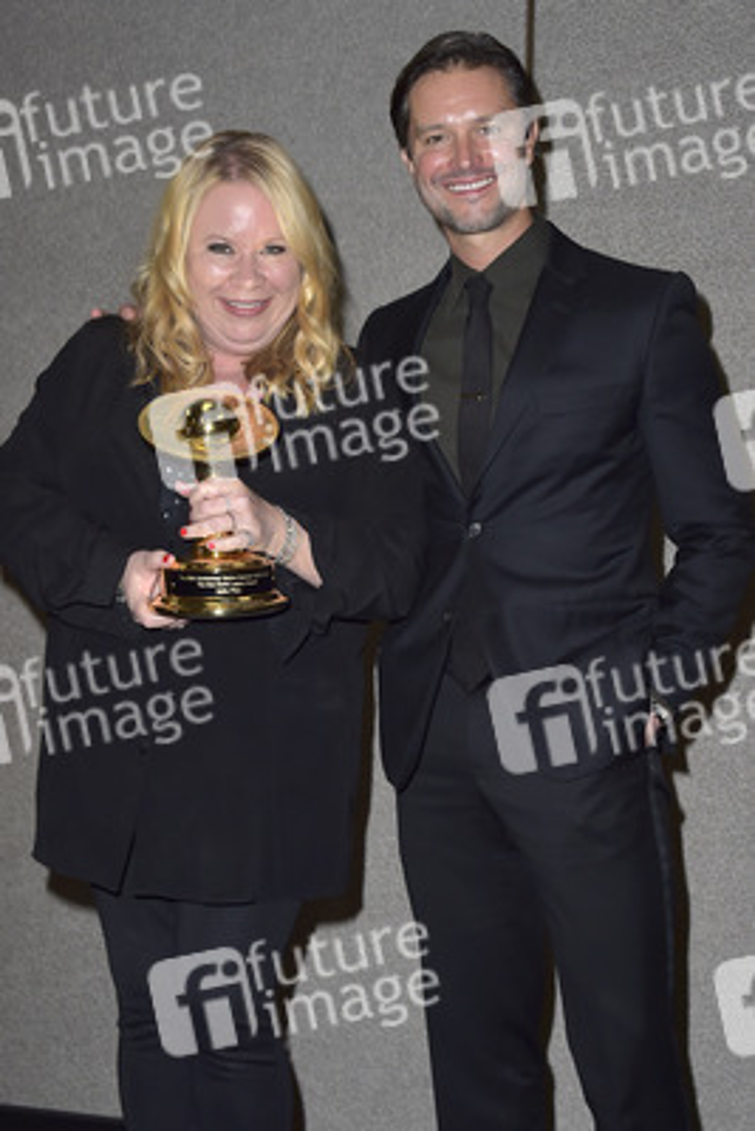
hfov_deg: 36.9
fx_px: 1131
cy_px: 566
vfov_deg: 53.1
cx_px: 378
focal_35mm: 36
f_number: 6.3
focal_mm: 36
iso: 500
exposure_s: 1/250
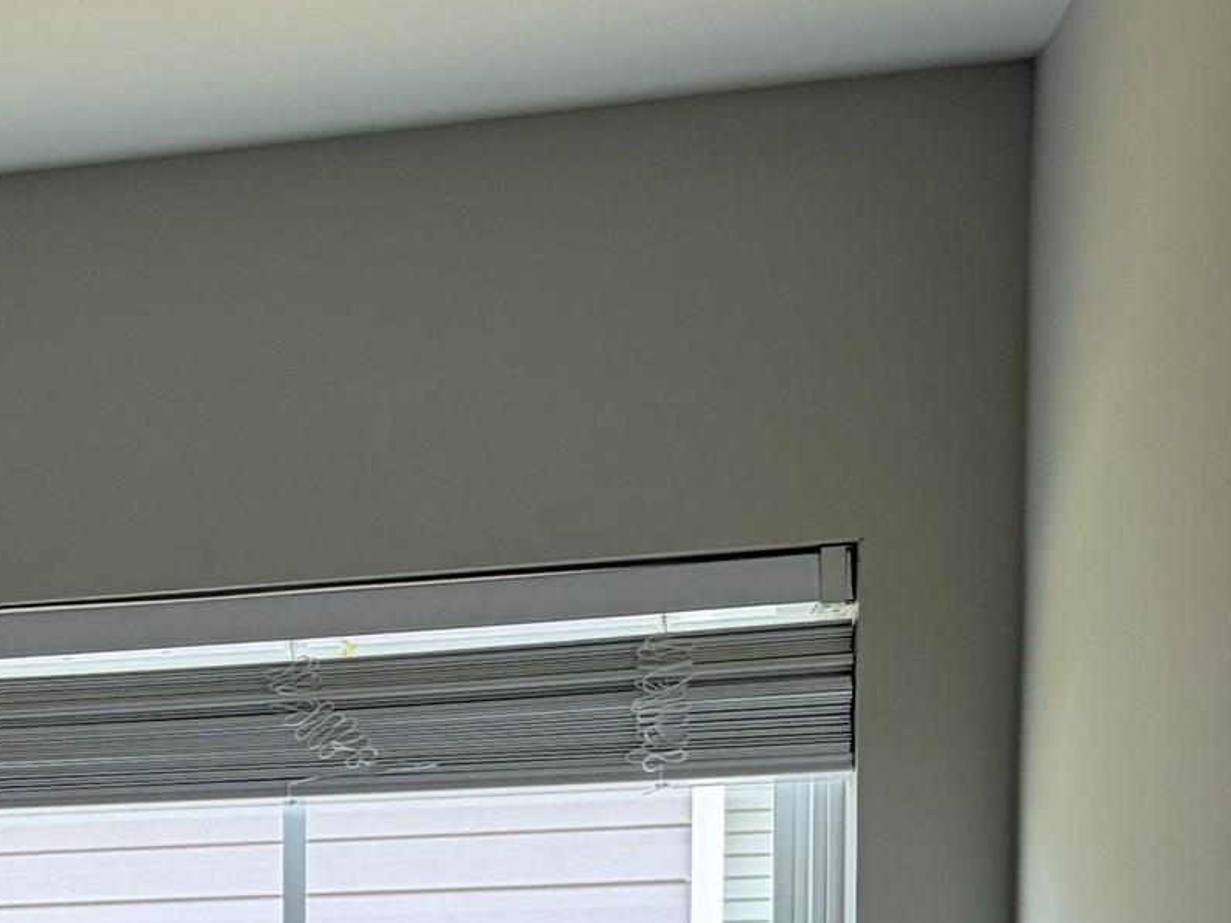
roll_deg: +1.5
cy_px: 1302
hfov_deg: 16.6
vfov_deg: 14.0
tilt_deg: -4.5
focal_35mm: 100
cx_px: -935
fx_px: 3556
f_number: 1.6
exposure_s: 1/196
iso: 64
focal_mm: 5.96
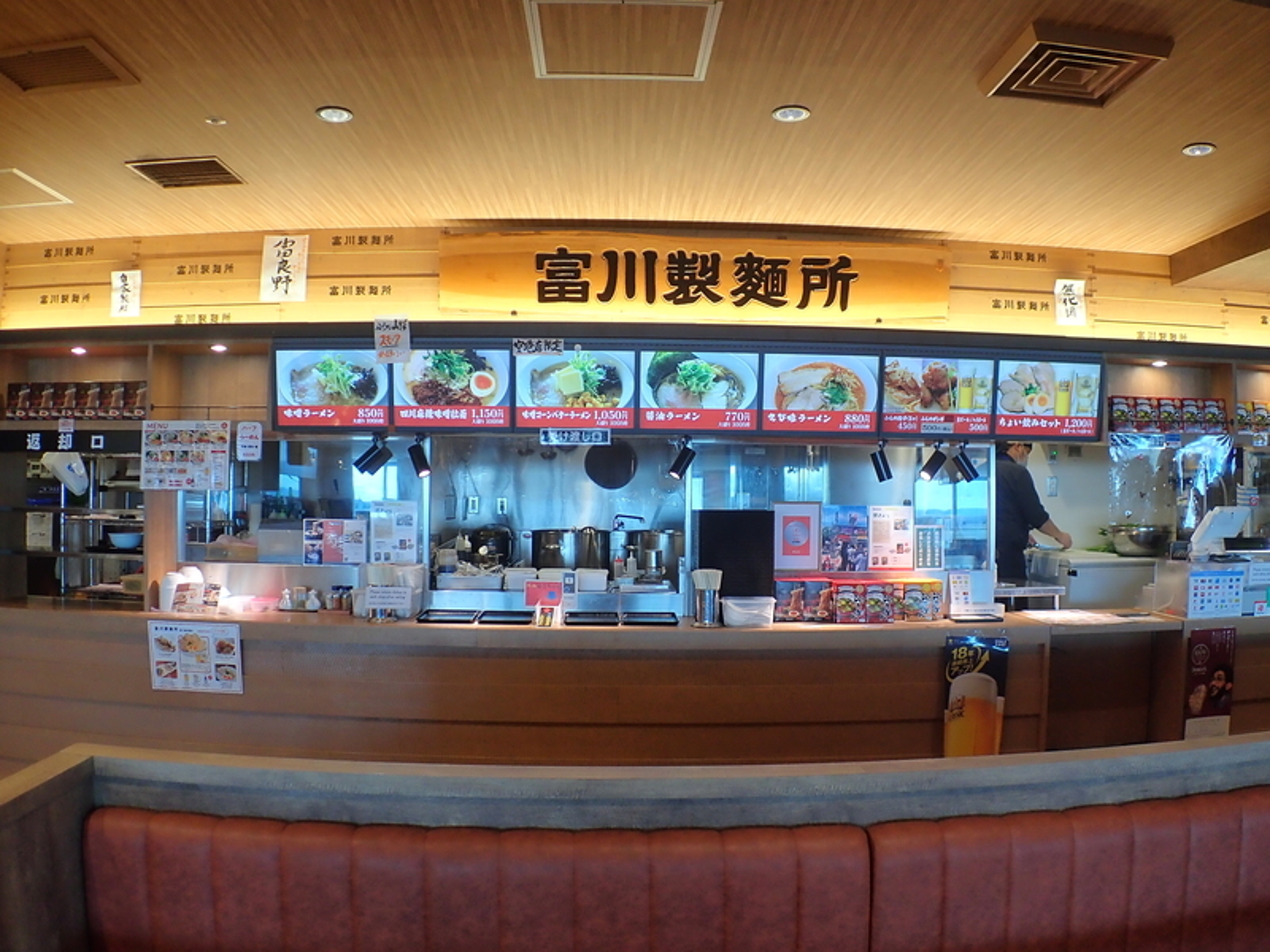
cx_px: 635
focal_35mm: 35
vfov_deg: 40.7
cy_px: 476
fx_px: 1284
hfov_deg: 52.6
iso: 160
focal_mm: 6.42
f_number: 2.6
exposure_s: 1/60
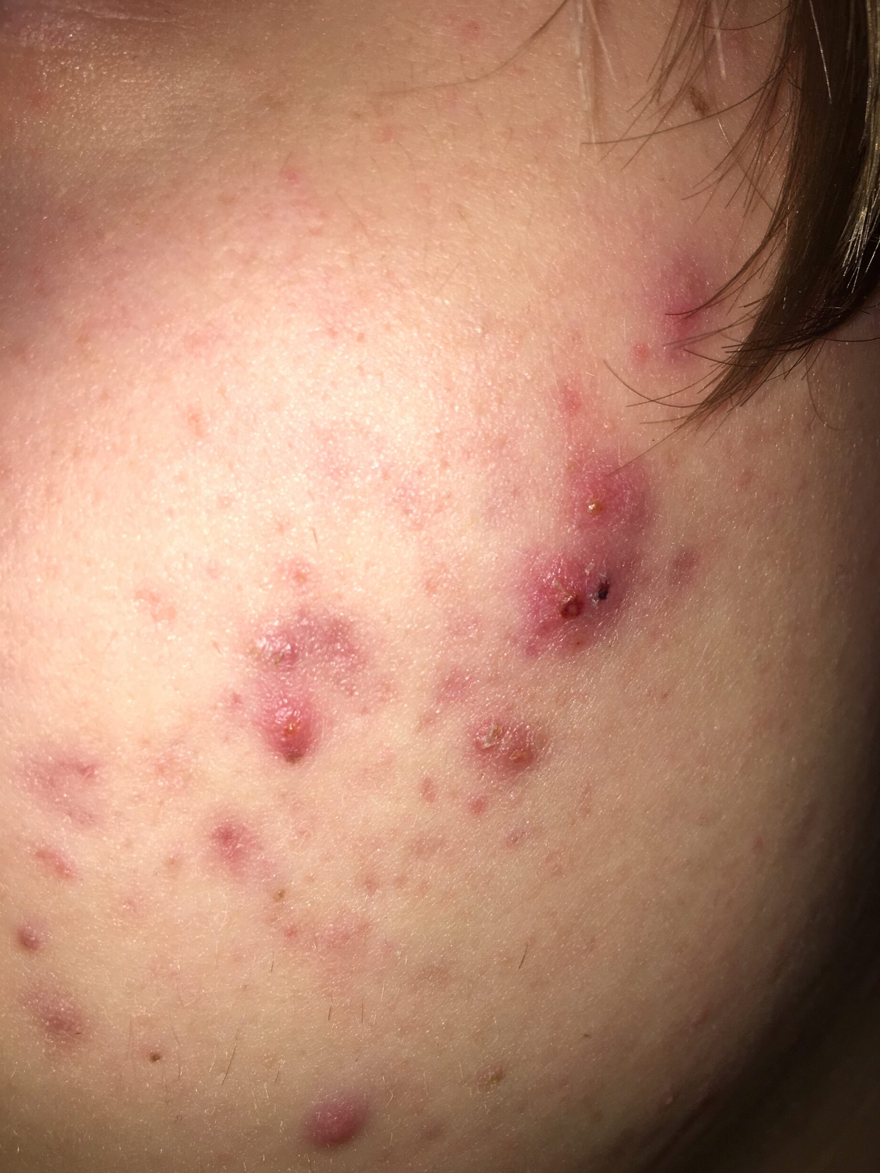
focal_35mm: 30
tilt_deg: +2.9
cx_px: 449
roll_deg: -7.9
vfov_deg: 60.0
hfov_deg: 46.8
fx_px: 1017
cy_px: 591
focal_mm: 4.15
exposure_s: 1/427
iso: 25
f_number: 2.2
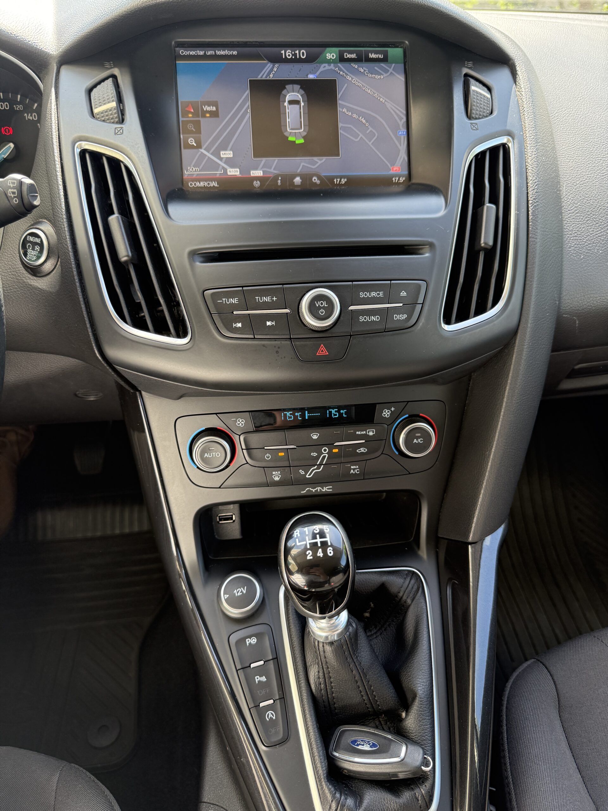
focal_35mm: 24
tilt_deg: -37.6
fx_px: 562
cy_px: 406
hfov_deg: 56.8
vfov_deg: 71.6
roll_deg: -1.3
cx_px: 304
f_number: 1.78
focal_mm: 6.76
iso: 200
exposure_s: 1/217
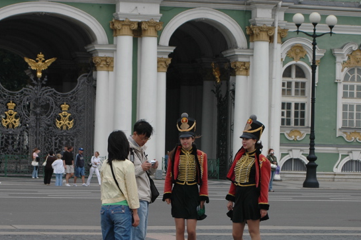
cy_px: 137
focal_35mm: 141
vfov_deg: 9.7
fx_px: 1413
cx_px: 166
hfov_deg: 14.6
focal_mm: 80
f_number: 8
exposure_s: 1/250
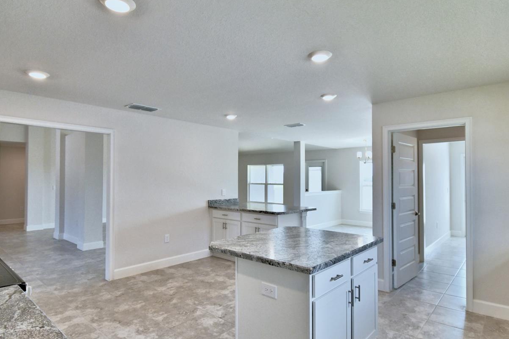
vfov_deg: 61.9
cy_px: 175
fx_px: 283
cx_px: 264
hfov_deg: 83.9
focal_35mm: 20
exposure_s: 1/125
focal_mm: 10
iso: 250
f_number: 4.5
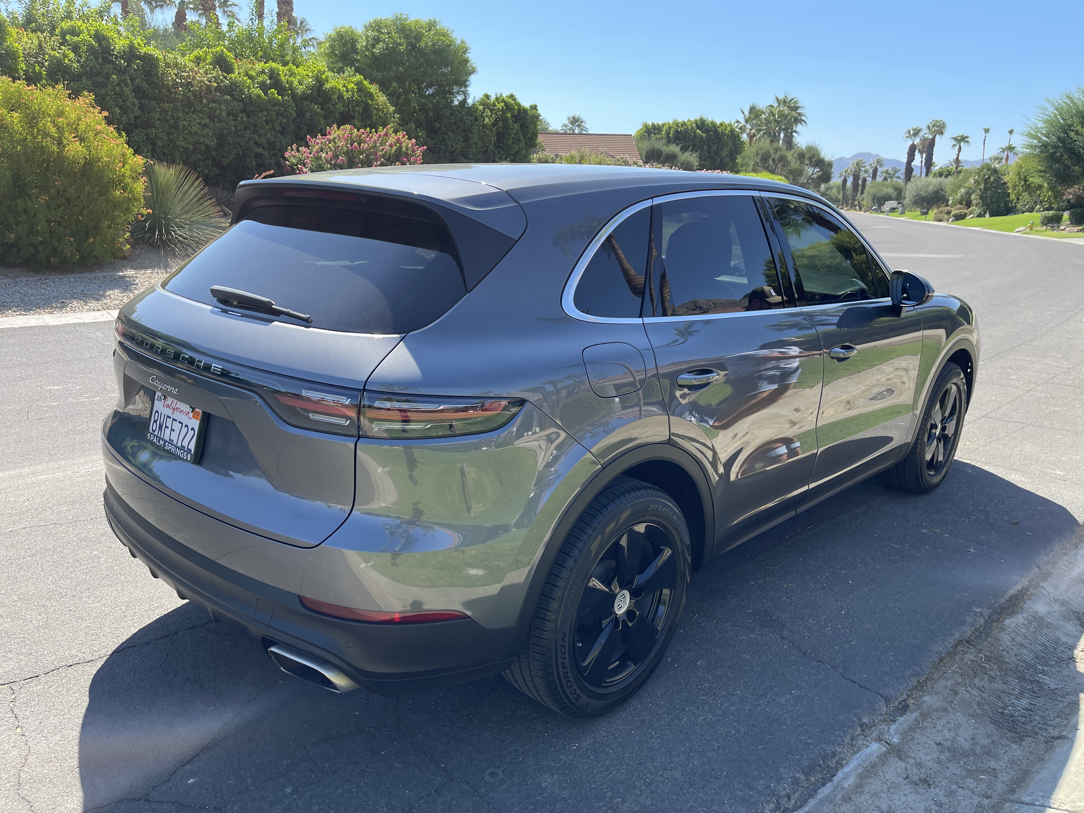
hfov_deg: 67.3
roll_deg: -1.0
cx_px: 542
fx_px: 814
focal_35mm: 26
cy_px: 406
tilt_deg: -15.0
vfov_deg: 53.1
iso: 32
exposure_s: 1/1003
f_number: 1.6
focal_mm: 5.1
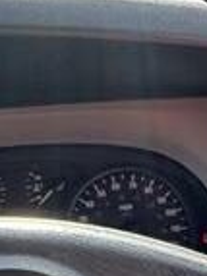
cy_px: 394
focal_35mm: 88
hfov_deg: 16.8
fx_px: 703
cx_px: 106
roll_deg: -0.1
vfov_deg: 19.8
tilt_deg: -34.6
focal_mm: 2.22
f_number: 2.2
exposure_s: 1/166
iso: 64
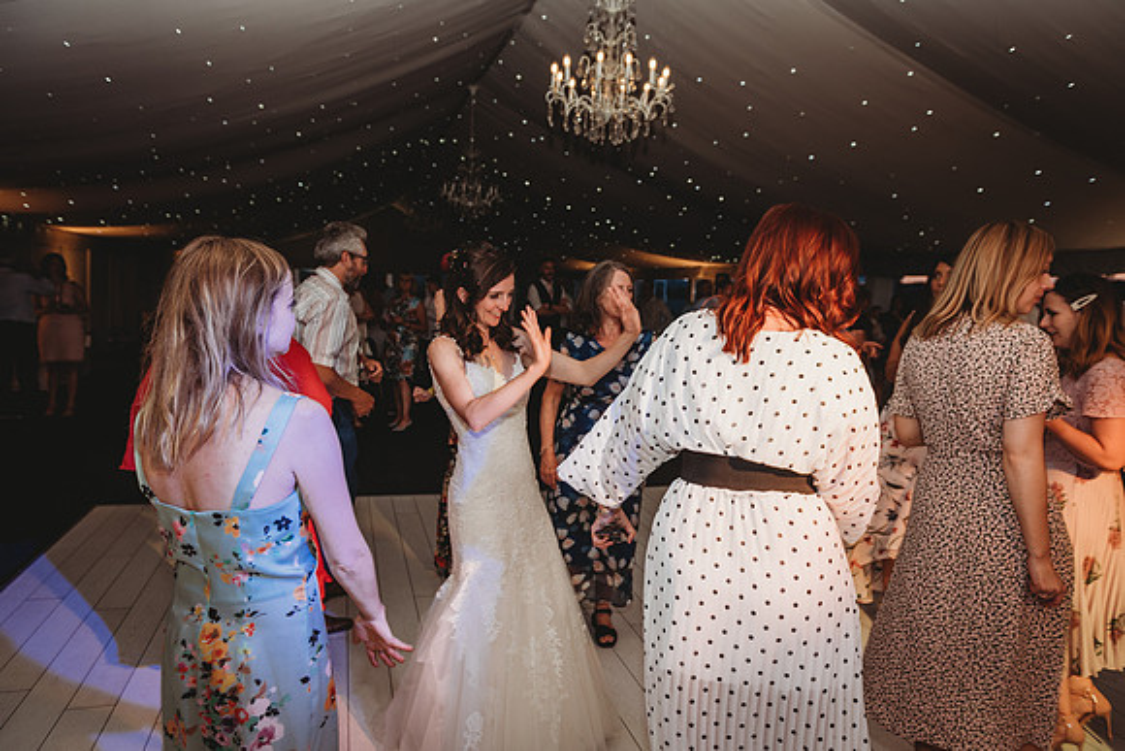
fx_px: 750
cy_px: 376
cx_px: 562
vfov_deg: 53.2
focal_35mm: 24
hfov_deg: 73.7
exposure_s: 1/60
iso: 400
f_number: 4
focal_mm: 24
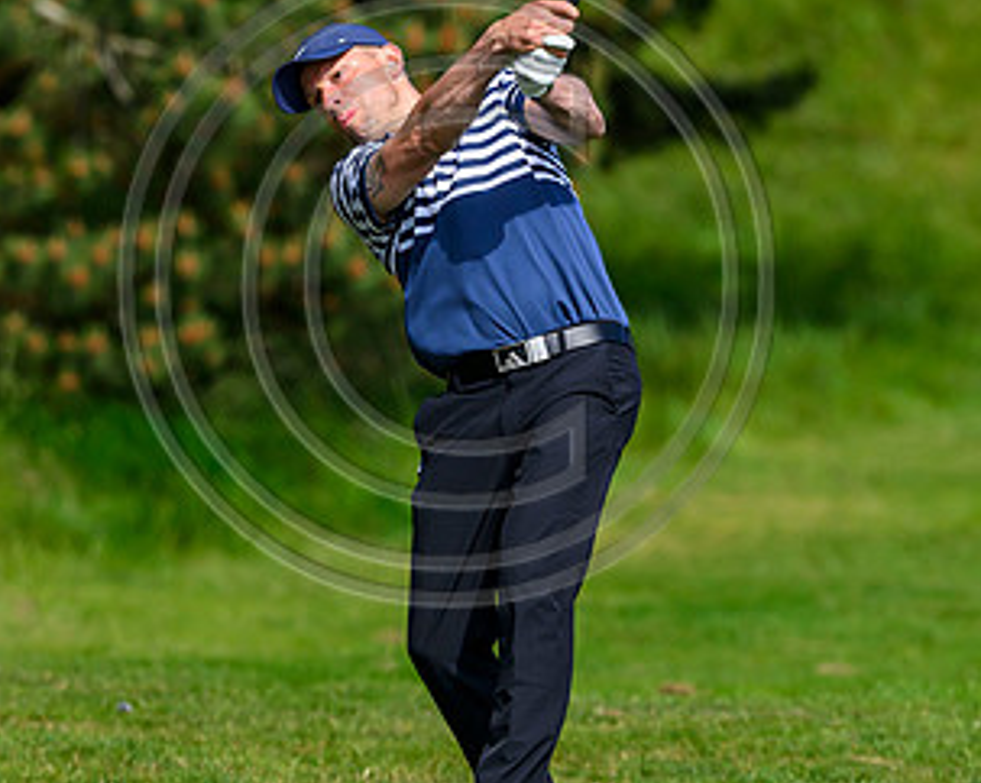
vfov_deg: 1.6
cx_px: 169
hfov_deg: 2.0
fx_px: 28087
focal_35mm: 968
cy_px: 381
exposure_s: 1/4000
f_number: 4.5
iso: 500
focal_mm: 400
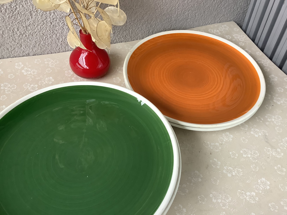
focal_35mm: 31
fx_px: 257
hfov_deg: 58.4
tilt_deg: -46.2
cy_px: 108
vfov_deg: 45.4
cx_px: 144
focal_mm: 3.3
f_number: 2.4
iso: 125
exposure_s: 1/60
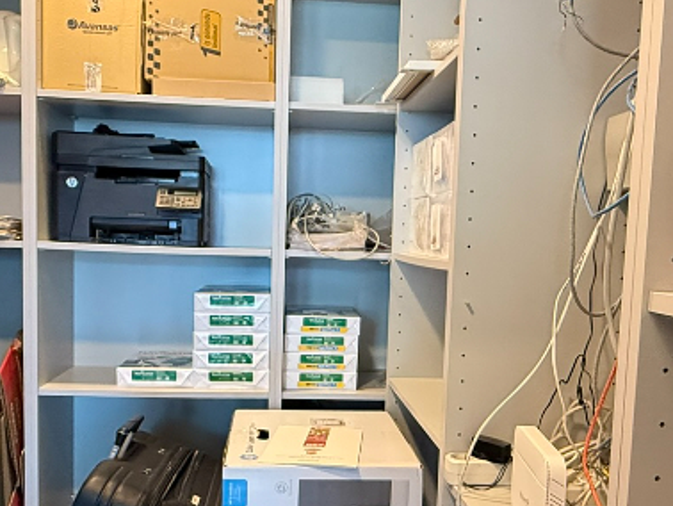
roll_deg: -1.8
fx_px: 720
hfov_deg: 50.1
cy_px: 301
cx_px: 340
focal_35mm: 37
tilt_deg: -4.6
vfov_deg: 38.6
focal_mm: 2.22
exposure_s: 1/50
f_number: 2.2
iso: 500
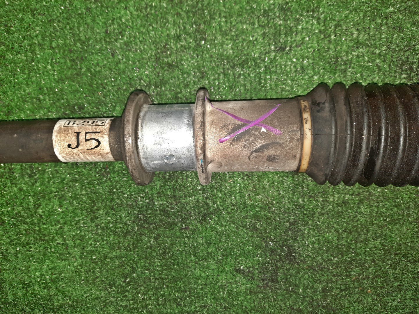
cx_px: 210
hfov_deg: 69.4
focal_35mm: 25
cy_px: 157
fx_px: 303
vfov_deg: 54.9
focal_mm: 4.6
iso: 324
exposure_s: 1/25
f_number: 2
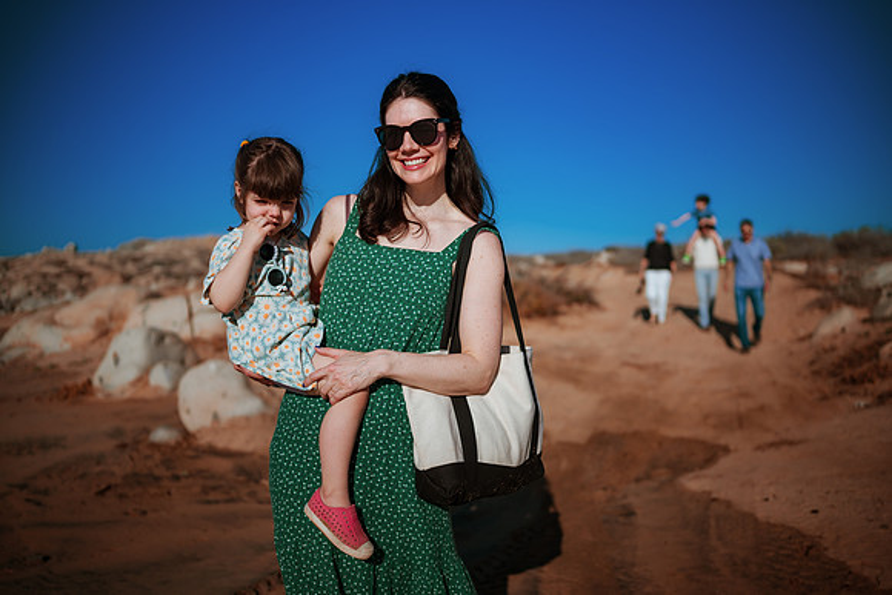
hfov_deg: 54.4
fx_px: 867
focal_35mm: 35
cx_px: 446
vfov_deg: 37.9
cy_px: 298
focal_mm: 35
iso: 50
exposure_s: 1/8000
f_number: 1.8
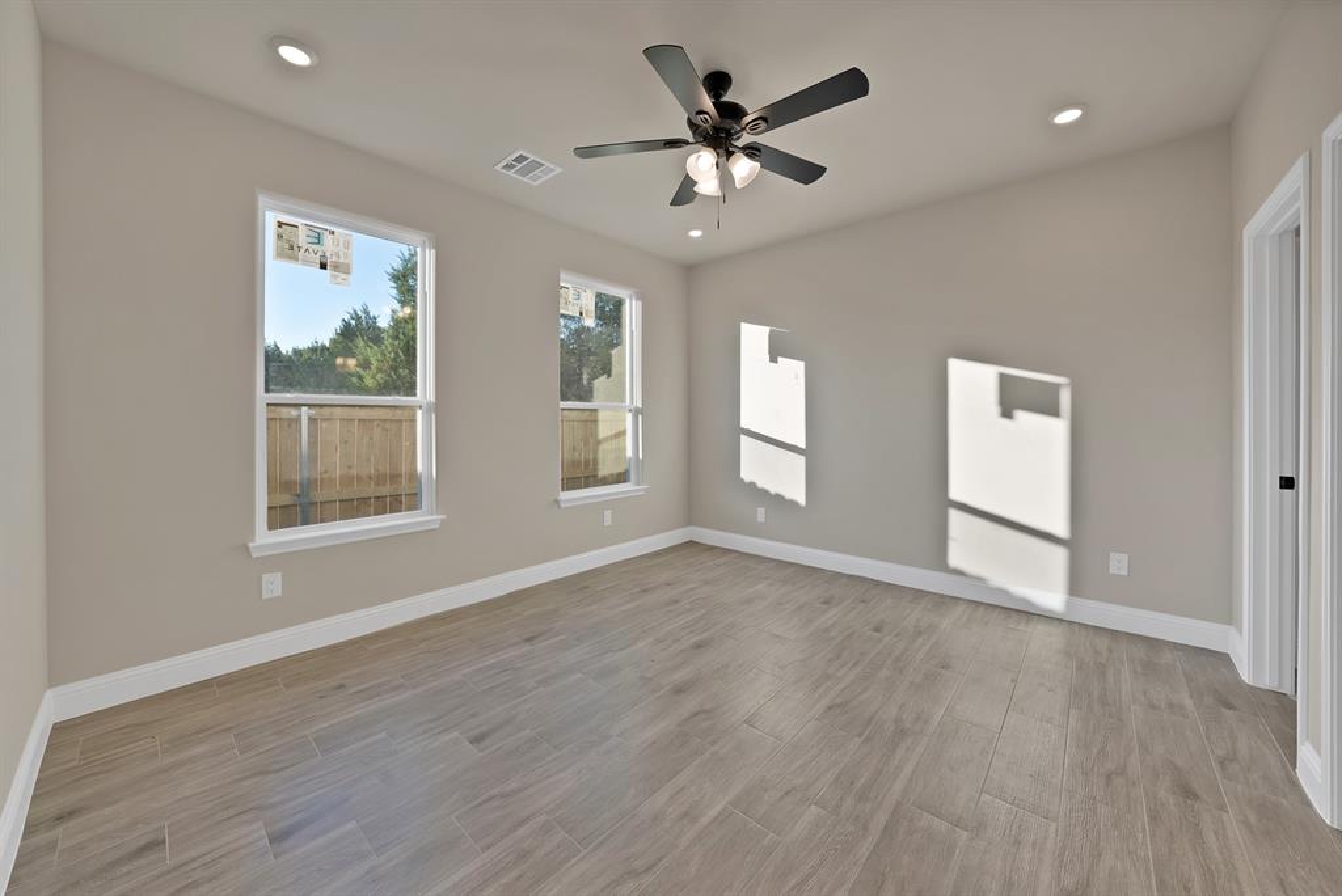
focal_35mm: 12
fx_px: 448
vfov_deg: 90.1
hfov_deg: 112.6
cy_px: 448
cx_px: 671
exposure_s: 1/25
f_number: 9
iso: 640
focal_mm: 12
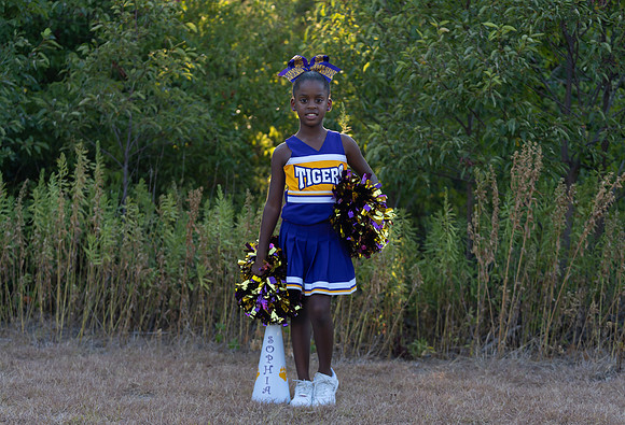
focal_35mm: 78
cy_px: 221
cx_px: 310
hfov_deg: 25.9
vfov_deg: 17.8
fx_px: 1358
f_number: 2.8
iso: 125
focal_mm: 70
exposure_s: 1/320
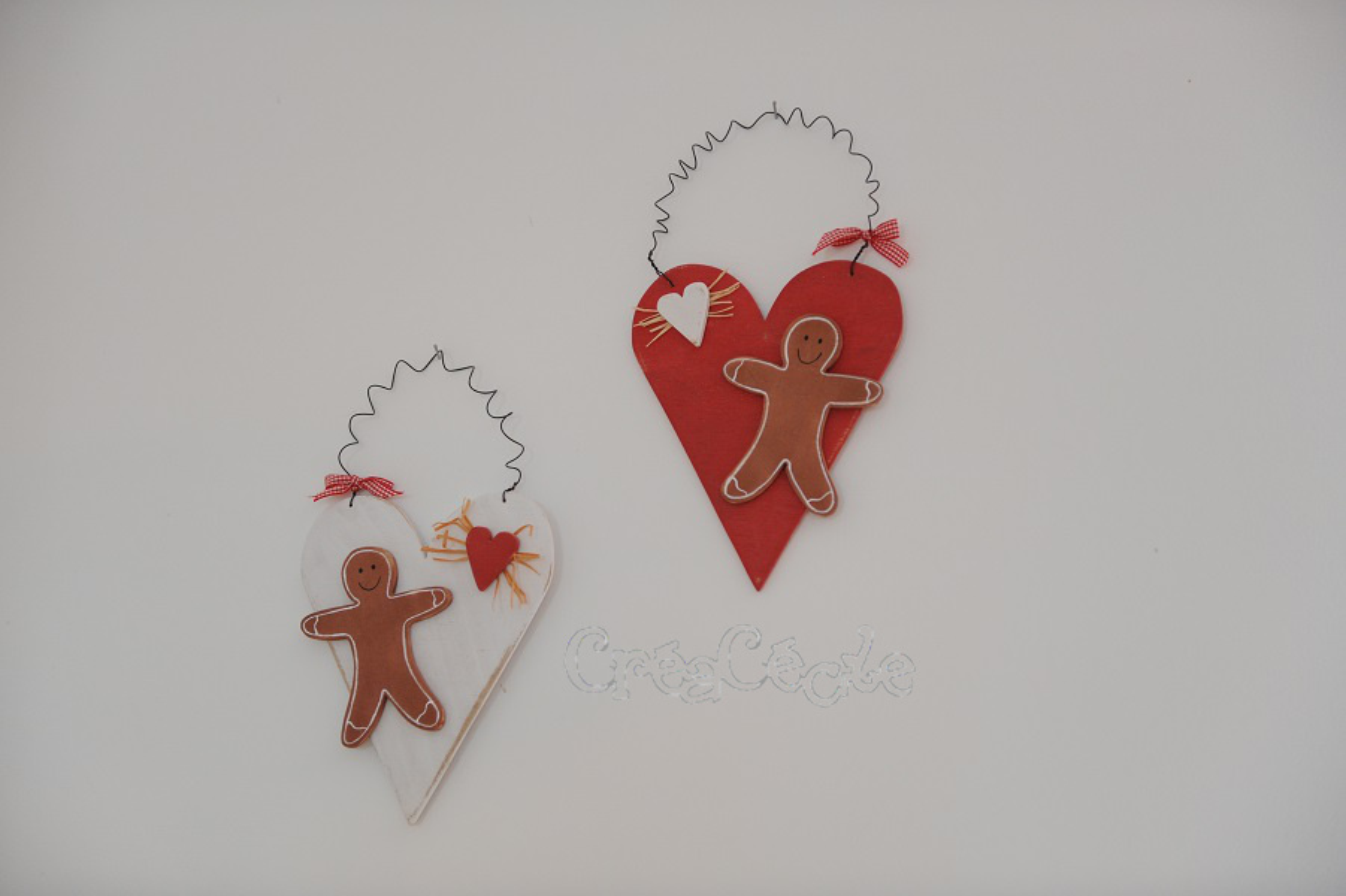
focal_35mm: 48
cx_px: 673
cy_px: 448
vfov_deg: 28.1
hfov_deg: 41.1
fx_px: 1794
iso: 800
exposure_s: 1/15
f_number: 2.8
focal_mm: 48
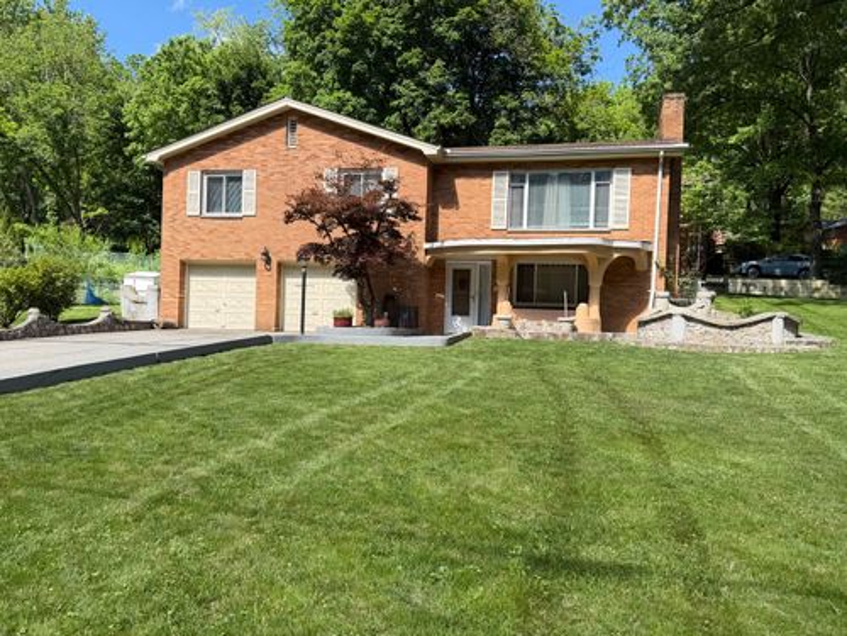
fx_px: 587
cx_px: 424
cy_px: 318
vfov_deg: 56.8
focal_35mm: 24
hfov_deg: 71.6
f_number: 1.78
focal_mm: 6.76
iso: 80
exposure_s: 1/1585
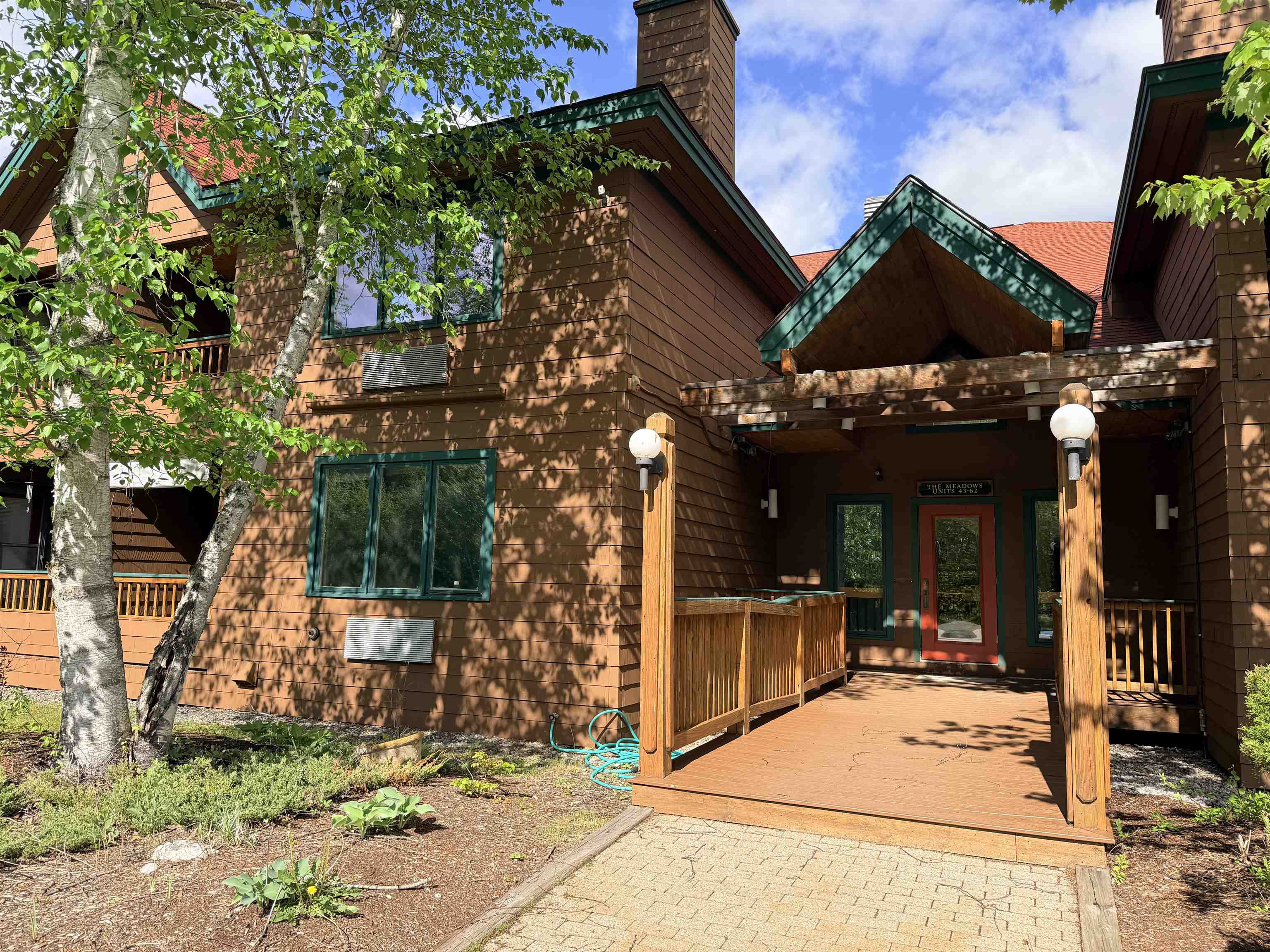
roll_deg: -1.6
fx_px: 881
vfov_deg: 56.8
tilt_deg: +6.8
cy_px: 476
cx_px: 635
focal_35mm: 24
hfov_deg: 71.6
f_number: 1.78
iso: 100
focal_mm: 6.76
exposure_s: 1/2299
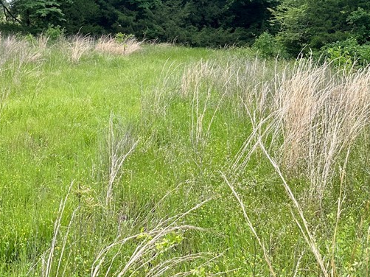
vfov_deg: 27.9
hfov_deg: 37.2
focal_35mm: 49
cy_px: -1
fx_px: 523
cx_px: 60
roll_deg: -6.8
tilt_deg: +5.6
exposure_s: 1/480
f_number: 1.78
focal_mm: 6.86
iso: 80
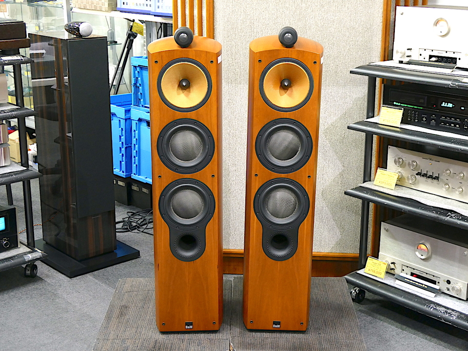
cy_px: 176
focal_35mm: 54
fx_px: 730
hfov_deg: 35.5
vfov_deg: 27.0
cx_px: 234
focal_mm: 9.6
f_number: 4.1
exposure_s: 1/4
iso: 200
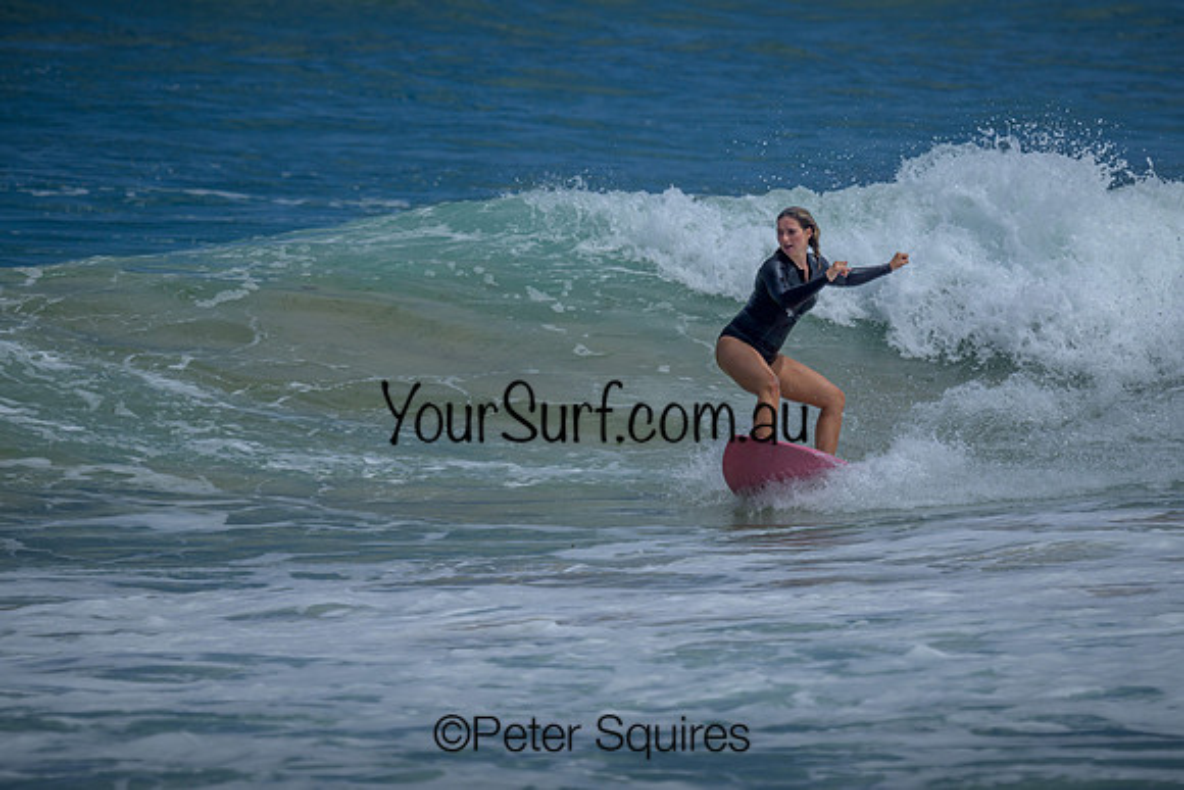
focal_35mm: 1095
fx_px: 36032
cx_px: 734
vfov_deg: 1.3
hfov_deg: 1.9
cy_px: 303
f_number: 6.3
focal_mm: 800
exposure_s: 1/2500
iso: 160
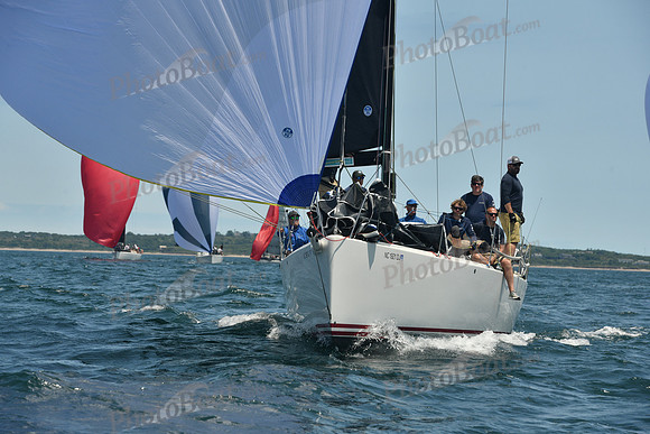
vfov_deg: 8.1
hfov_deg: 12.1
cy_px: 217
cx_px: 325
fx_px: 3070
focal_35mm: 170
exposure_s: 1/640
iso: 320
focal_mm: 170
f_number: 9
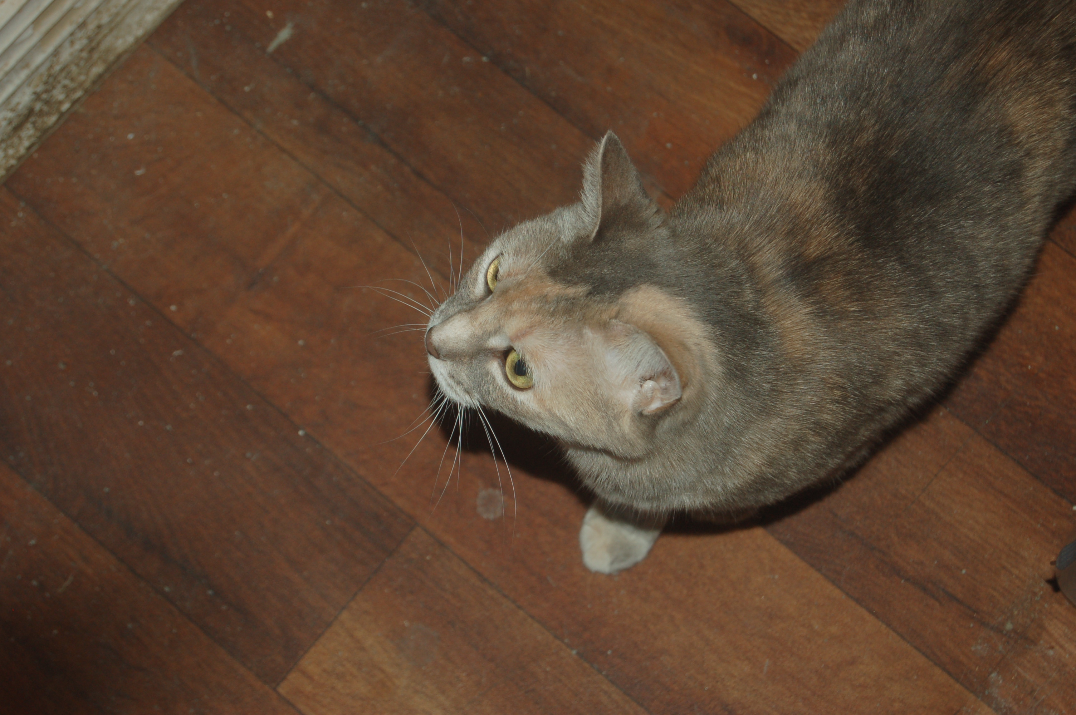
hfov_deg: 24.6
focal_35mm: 82
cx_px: 538
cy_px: 358
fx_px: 2464
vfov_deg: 16.5
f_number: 5.6
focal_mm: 55
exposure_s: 1/60
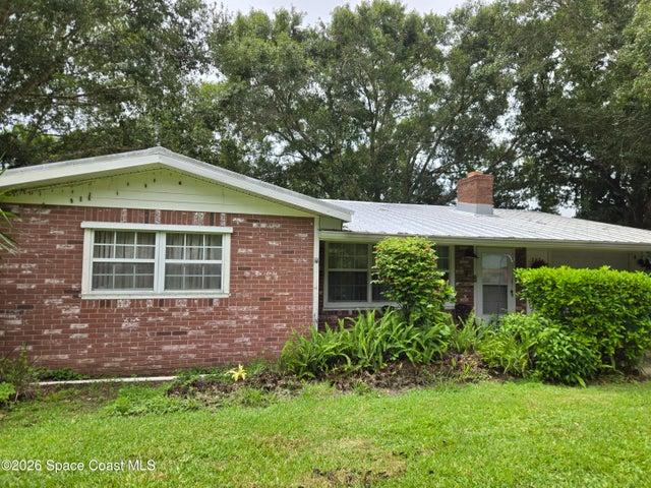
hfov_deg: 73.9
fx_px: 433
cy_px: 244
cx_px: 326
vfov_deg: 58.9
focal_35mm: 23
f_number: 1.8
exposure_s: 1/992
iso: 25
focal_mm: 5.4
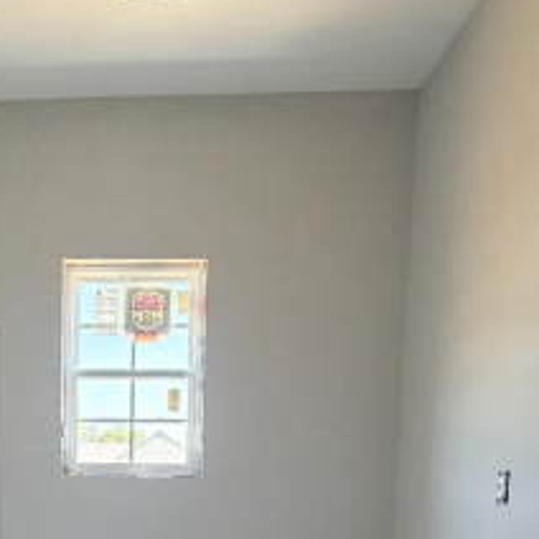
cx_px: 92
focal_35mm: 39
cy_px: 553
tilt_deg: -5.0
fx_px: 687
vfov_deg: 37.7
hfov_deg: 40.7
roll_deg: -0.3
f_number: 2.2
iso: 320
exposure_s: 1/88
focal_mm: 2.22
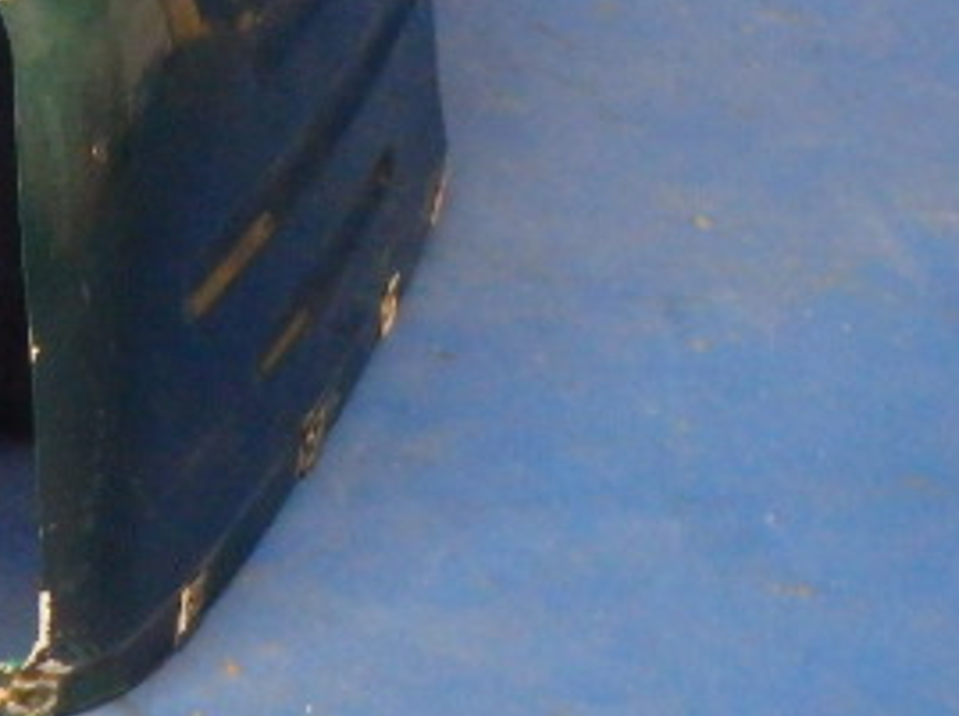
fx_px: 2241
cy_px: -75
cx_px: -114
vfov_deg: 17.5
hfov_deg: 22.7
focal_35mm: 81
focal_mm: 6.1
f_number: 4.4
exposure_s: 1/30
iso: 2000
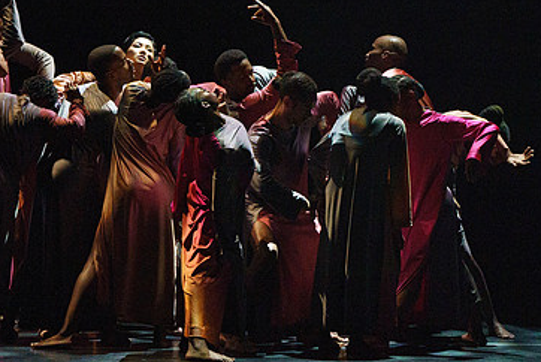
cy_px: 24
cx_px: 184
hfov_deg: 4.2
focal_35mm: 493
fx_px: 7414
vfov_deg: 2.8
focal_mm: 256
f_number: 5.6
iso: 6400
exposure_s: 1/250
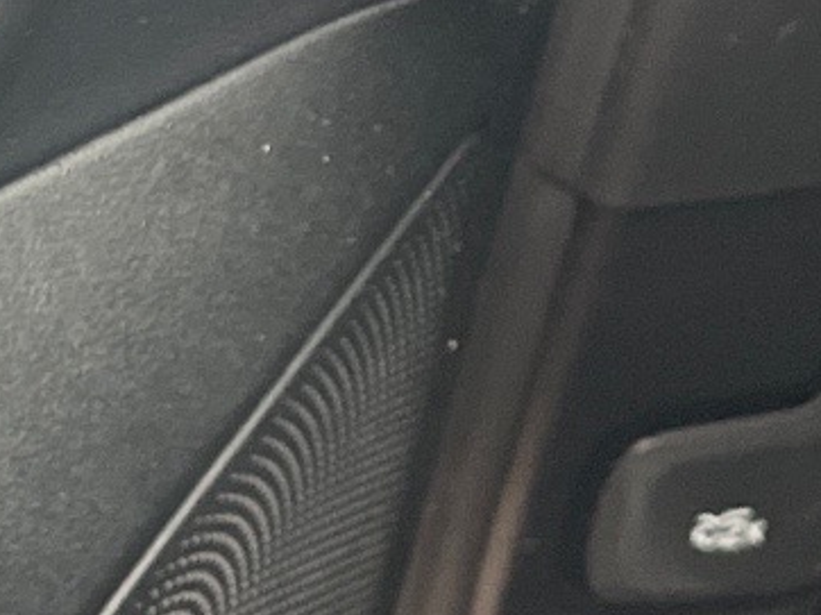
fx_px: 3271
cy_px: 107
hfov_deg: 14.3
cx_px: 549
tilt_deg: -43.8
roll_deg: -14.7
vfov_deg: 10.7
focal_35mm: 138
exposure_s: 1/60
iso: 400
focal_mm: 4.2
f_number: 1.6
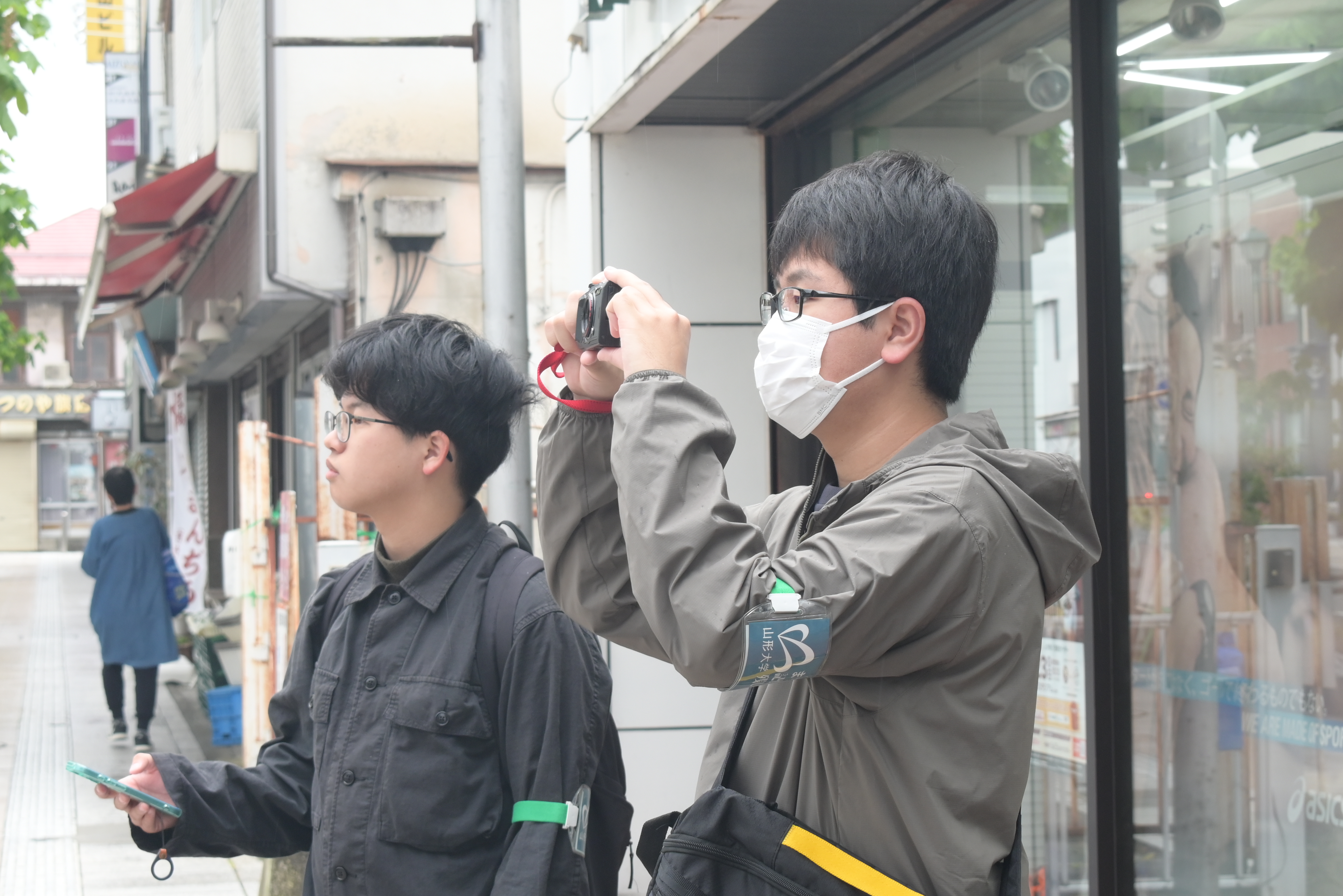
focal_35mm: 72
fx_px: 2686
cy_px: 448
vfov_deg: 18.9
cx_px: 672
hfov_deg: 28.1
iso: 640
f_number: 8
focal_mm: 48
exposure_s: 1/80
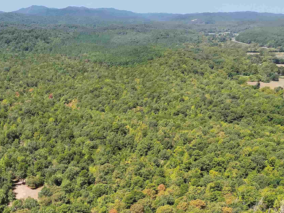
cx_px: 58
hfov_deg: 41.2
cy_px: 187
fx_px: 361
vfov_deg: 31.5
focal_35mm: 44
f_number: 1.7
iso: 190
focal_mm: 6.72
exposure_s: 1/3200
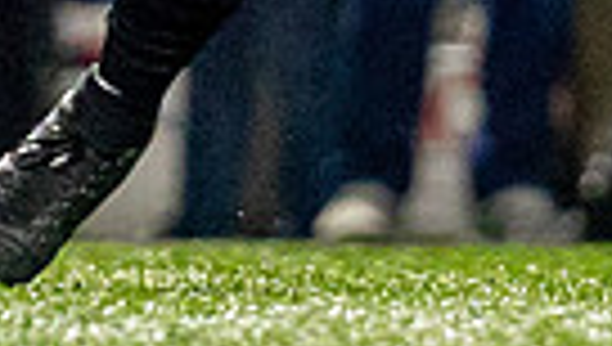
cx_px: 633
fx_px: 35075
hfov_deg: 1.0
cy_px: -707
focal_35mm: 2158
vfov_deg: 0.6
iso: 1600
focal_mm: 200
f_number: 2.8
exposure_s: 1/1000
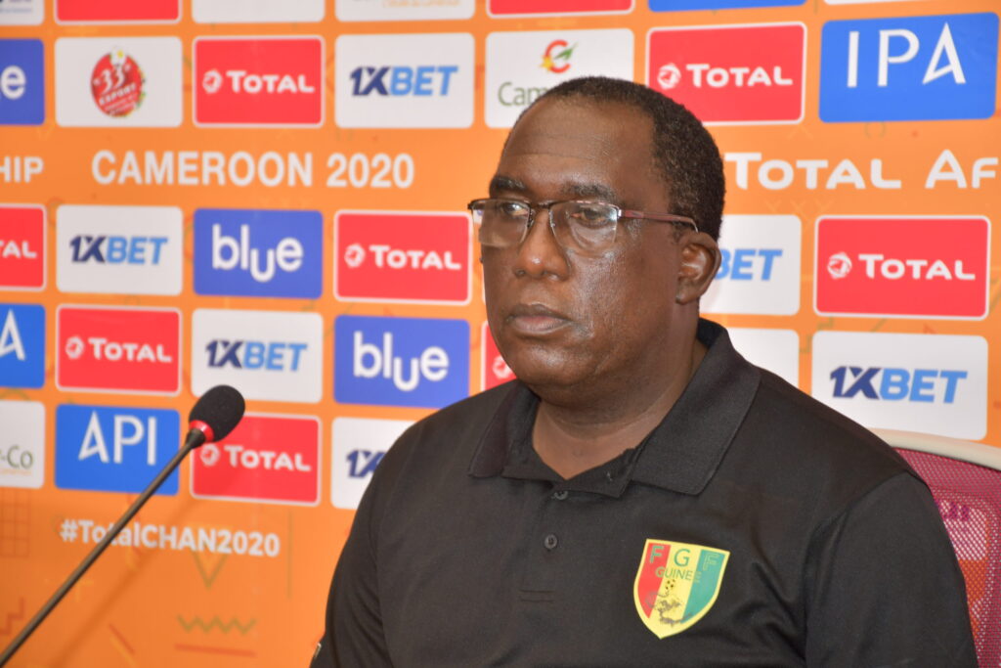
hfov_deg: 19.5
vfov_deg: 13.0
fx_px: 2920
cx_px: 500
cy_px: 334
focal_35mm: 105
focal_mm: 70
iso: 500
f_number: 5
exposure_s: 1/60
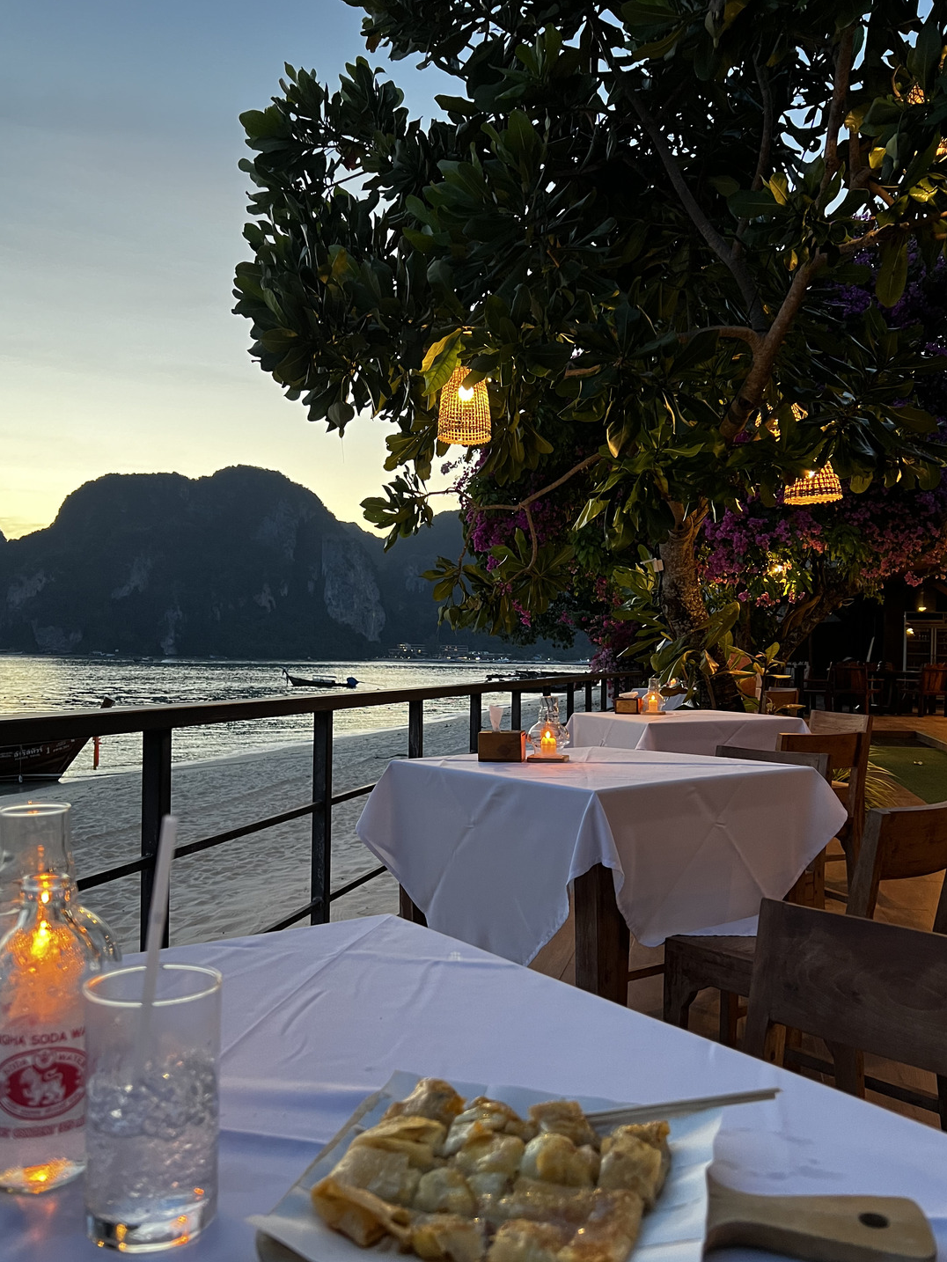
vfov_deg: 61.6
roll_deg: -1.0
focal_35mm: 29
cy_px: 671
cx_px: 464
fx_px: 1058
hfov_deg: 48.2
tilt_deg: -0.8
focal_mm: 5.7
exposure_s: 1/50
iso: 400
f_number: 1.5
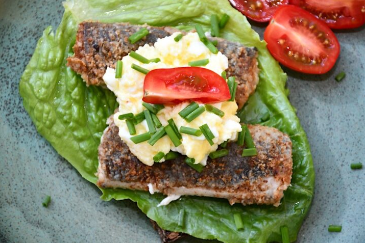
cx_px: 182
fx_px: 1602
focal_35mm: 158
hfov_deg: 13.0
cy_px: 122
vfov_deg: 8.7
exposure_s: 1/60
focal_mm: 105
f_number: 5.6
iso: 200
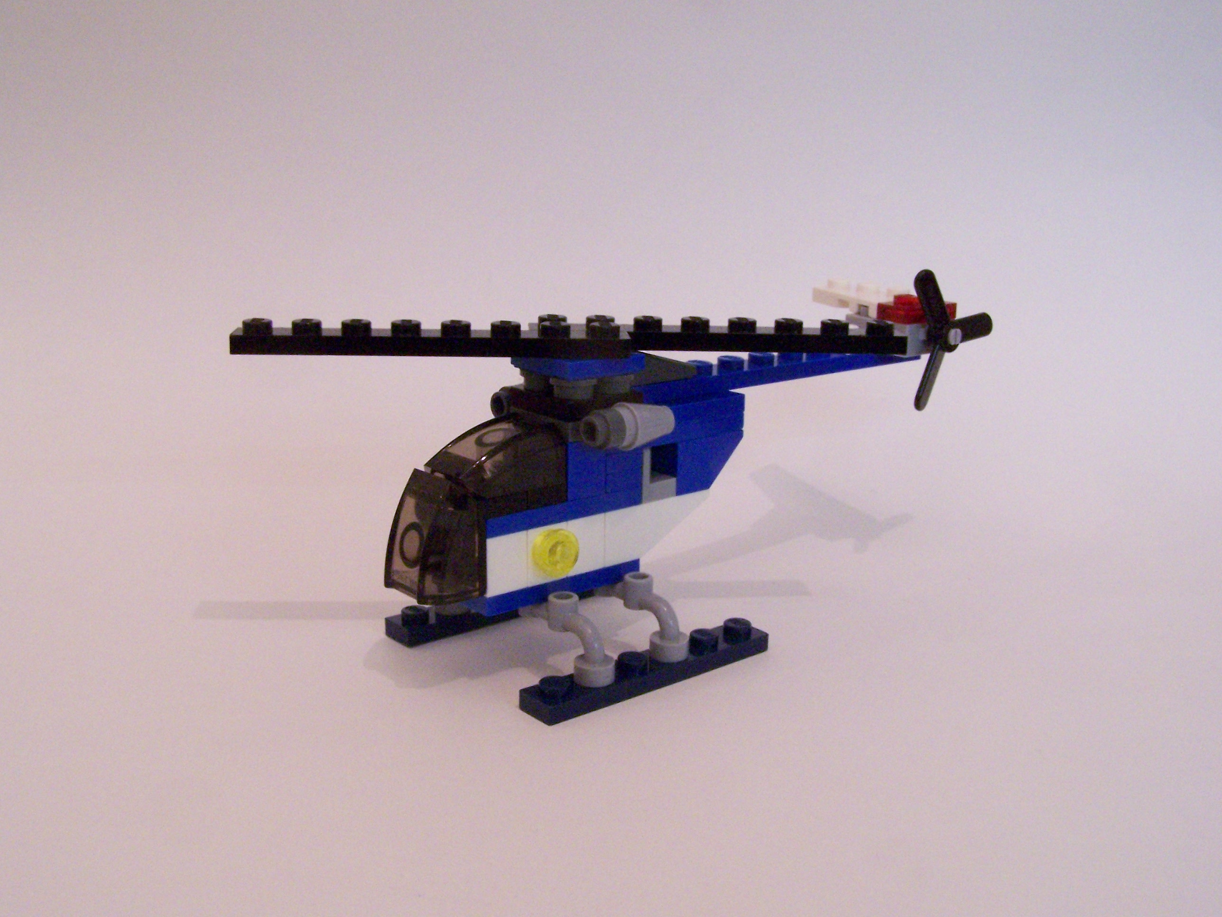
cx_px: 611
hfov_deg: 49.0
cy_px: 458
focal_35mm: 38
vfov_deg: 37.7
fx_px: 1341
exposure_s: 1/8
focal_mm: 6.3
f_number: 6.3
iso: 400
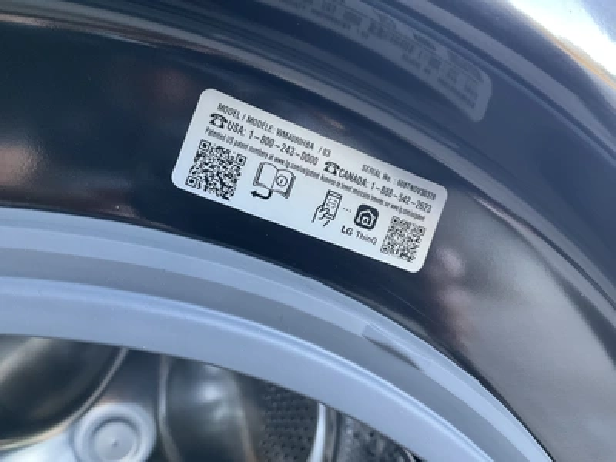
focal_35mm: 29
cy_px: 231
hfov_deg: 61.7
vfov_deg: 48.2
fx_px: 516
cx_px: 308
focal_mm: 3
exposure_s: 1/60
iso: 200
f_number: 1.8
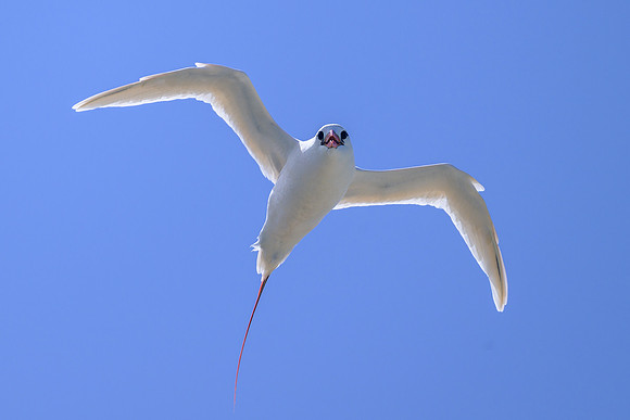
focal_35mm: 799
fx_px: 13978
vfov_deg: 1.7
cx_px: 155
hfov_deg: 2.6
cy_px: 85
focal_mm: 500
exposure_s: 1/2500
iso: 90
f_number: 5.6
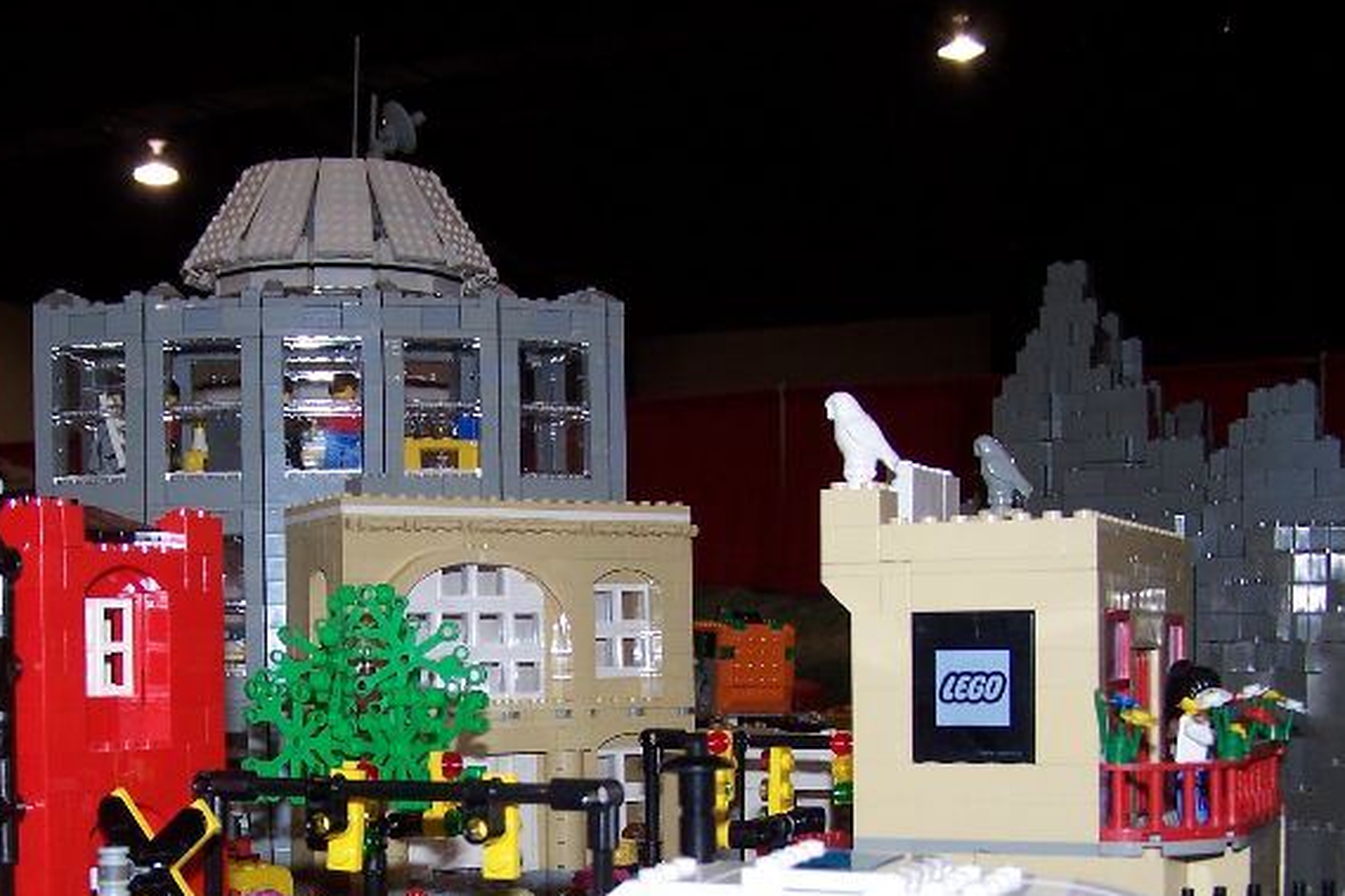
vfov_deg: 24.3
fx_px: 2054
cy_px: 697
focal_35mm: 55
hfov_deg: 36.1
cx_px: 527
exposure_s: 1/60
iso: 80
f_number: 2.8
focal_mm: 6.3
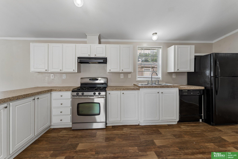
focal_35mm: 14
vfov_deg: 81.2
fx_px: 93
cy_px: 80
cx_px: 119
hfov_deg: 104.3
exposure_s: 1/30
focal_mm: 14
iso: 500
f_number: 6.3
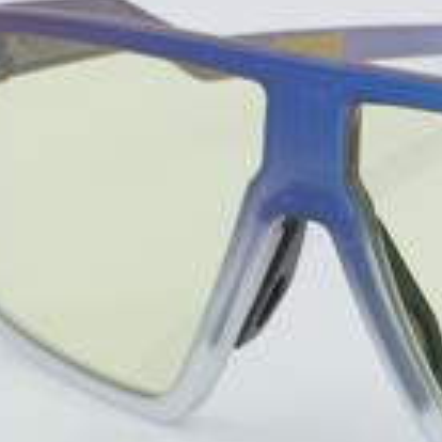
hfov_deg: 9.3
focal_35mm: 185
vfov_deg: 9.4
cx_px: 551
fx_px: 2673
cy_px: 304
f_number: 32
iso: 100
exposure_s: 1/4
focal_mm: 50
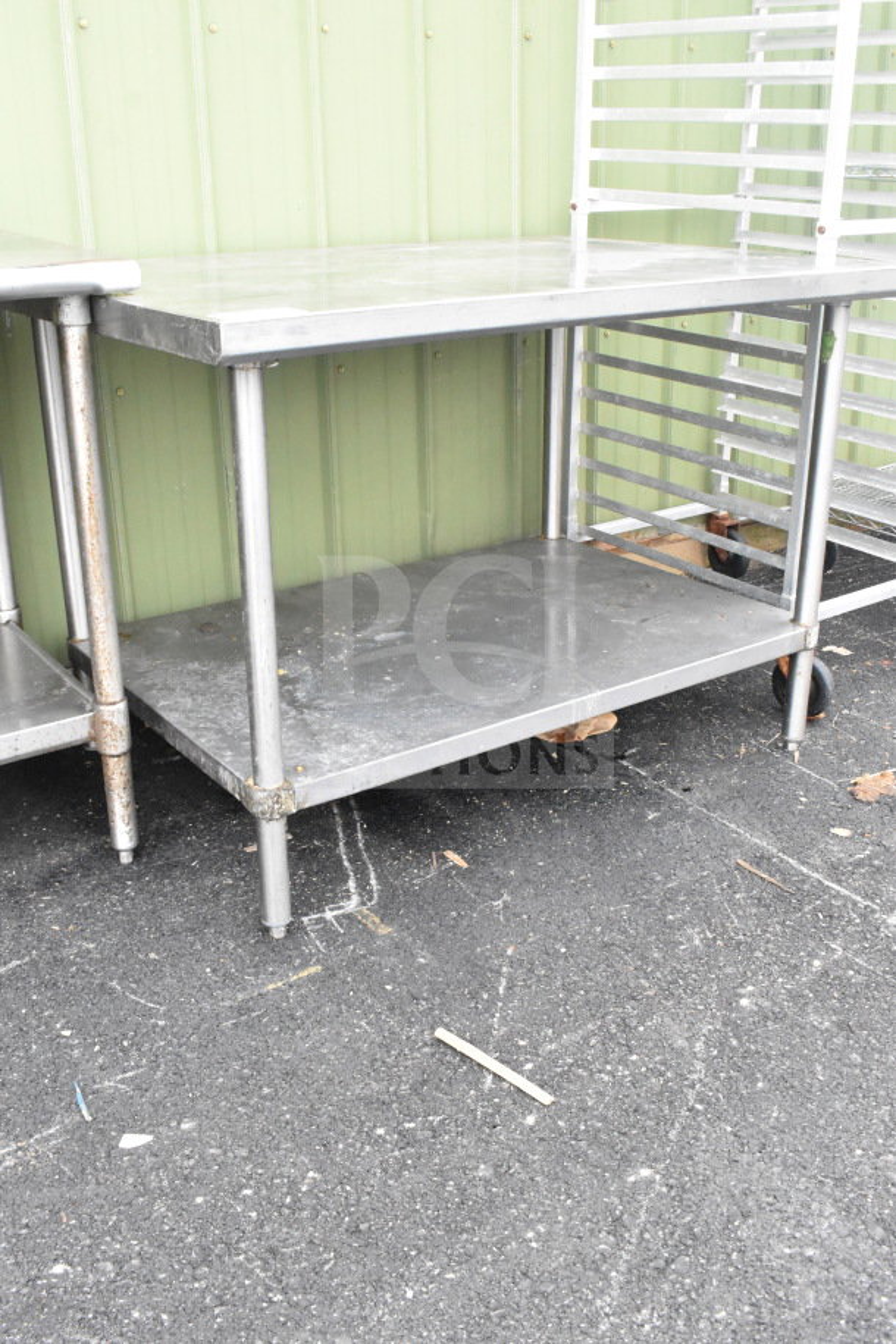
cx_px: 448
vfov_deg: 55.1
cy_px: 672
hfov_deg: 38.4
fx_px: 1288
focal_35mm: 34
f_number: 11
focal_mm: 23
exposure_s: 1/500
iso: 6400
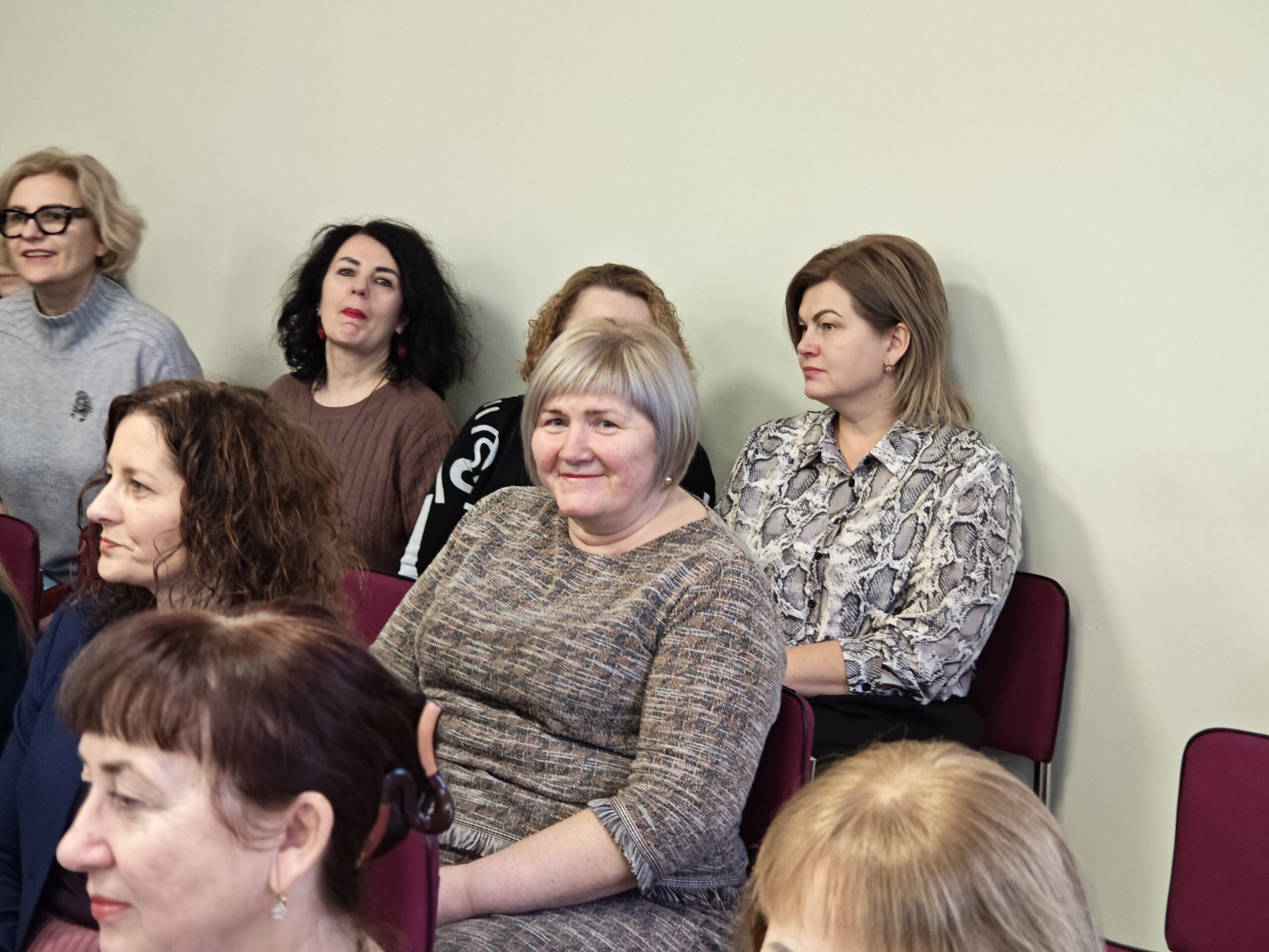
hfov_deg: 26.0
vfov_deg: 19.6
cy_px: 476
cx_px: 634
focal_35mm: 75
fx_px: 2749
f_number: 2
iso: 250
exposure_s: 1/33.9
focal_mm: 7.06
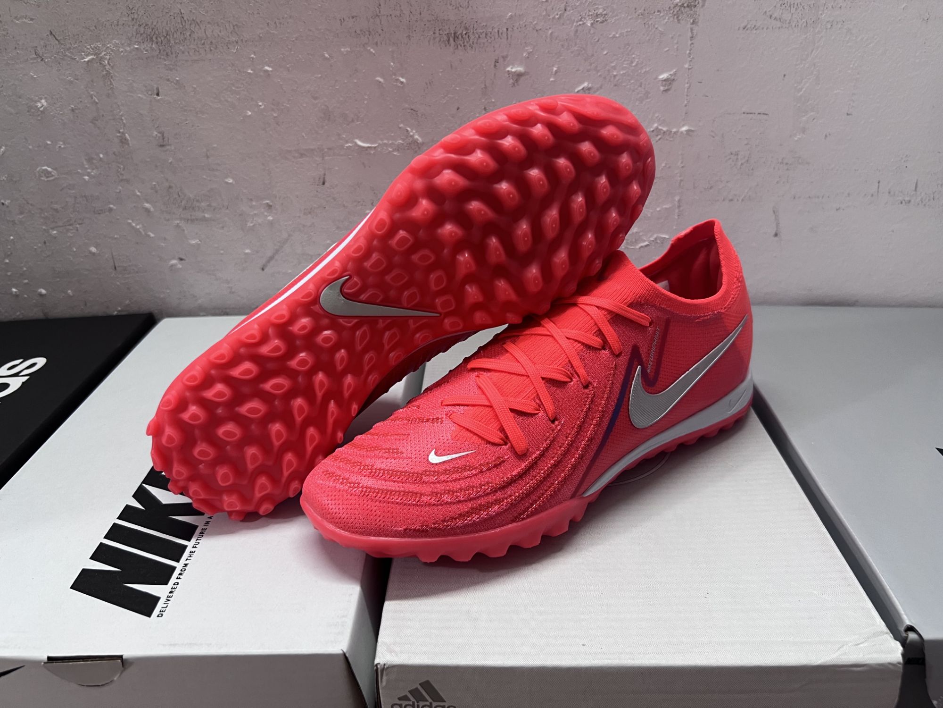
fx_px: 708
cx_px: 472
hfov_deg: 67.3
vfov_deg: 53.1
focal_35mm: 26
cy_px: 354
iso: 100
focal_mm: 5.7
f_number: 1.5
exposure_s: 1/50
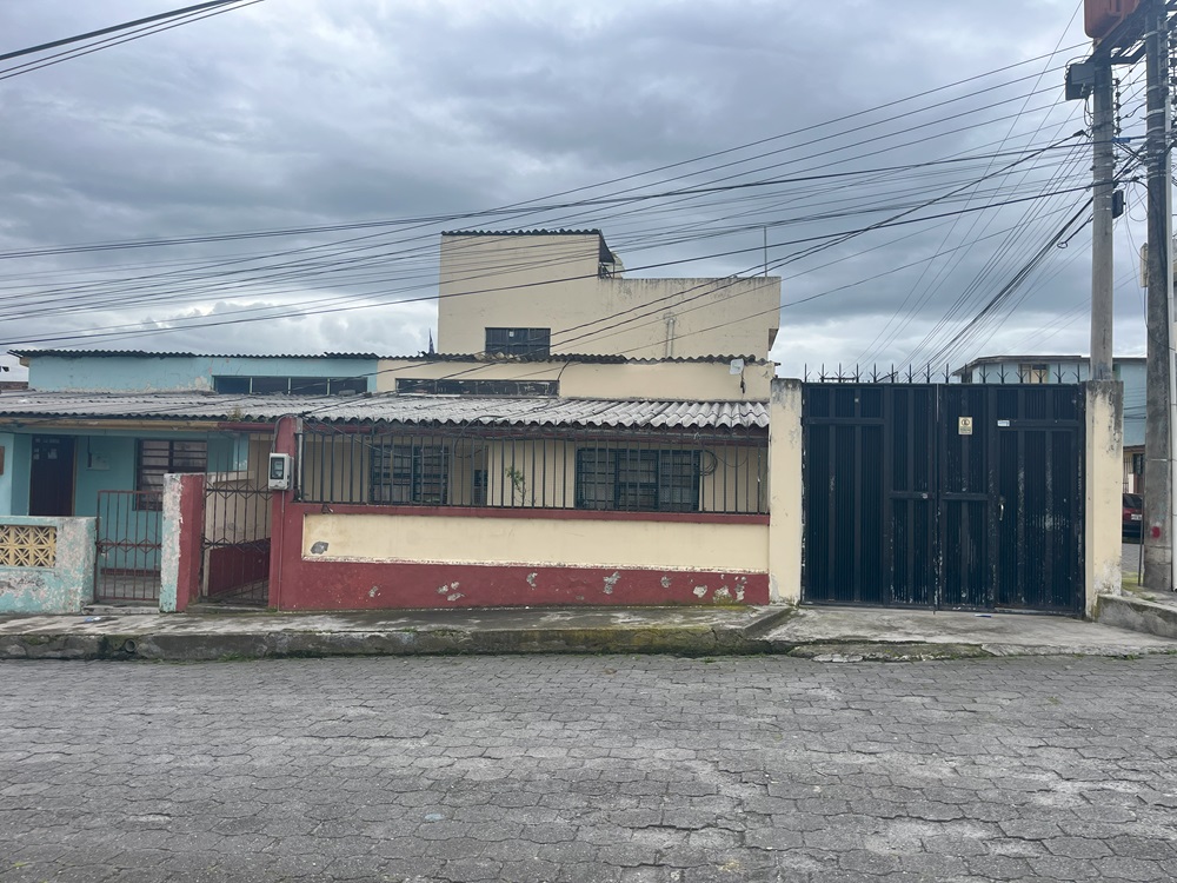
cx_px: 588
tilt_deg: +1.5
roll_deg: -1.9
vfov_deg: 53.1
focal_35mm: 26
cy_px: 442
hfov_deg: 67.3
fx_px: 884
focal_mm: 5.1
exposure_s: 1/1992
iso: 50
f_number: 1.6
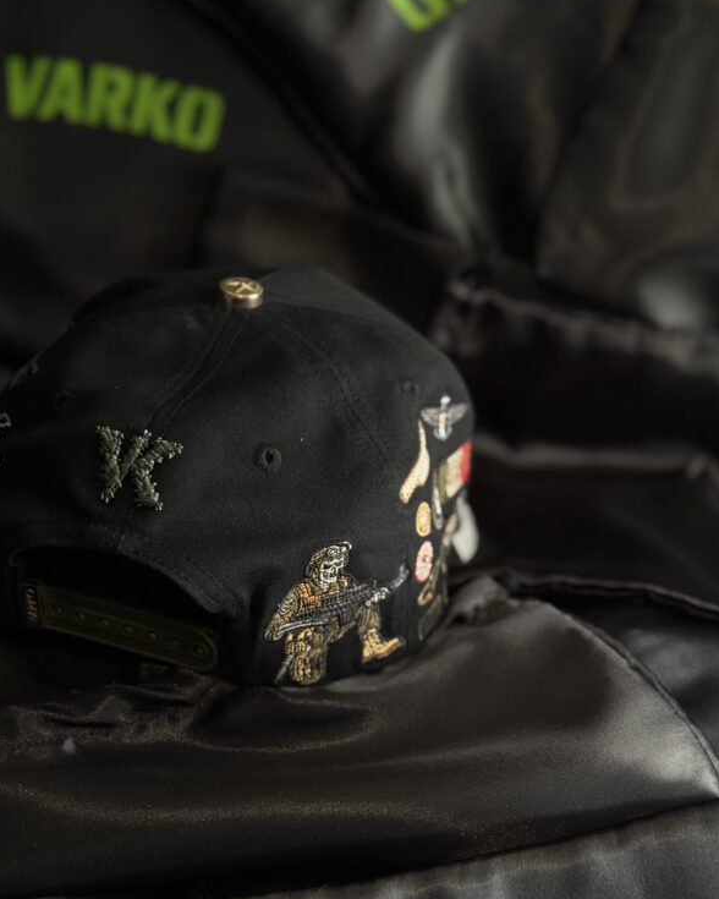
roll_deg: -3.2
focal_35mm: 51
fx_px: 1357
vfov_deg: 36.7
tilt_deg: -21.5
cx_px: 364
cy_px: 459
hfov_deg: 29.7
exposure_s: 1/60
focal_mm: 6.76
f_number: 1.78
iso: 250
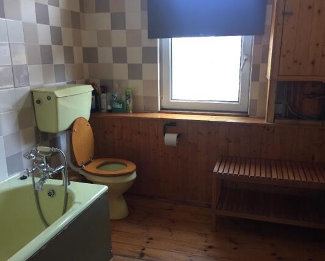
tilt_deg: -15.2
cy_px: 131
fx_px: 298
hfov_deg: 57.1
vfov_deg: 47.1
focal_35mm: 31
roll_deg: +0.3
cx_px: 168
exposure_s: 1/33
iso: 64
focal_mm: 4.15
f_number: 2.2
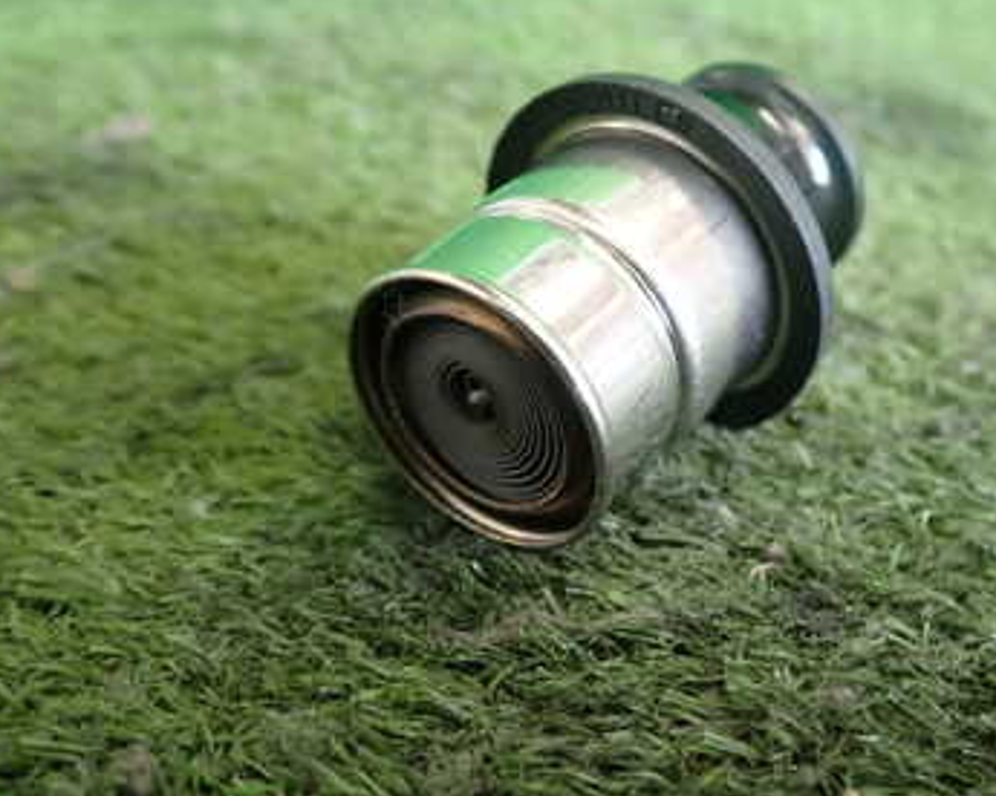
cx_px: 600
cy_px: 317
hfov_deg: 36.5
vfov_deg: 29.6
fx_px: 1503
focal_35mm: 51
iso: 320
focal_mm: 5.4
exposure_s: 1/50
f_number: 2.3
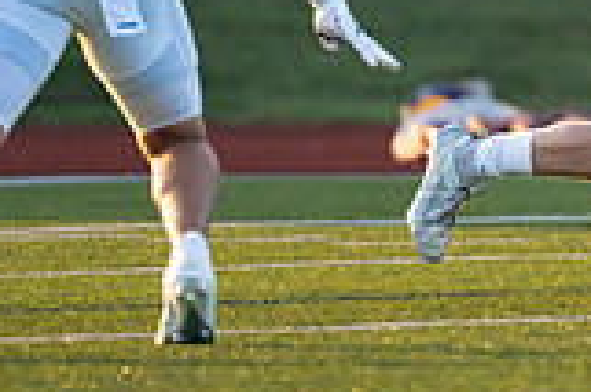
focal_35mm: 784
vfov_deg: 1.7
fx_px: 12857
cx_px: 970
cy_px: -260
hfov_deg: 2.6
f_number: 2.8
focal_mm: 200
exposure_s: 1/1250
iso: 200
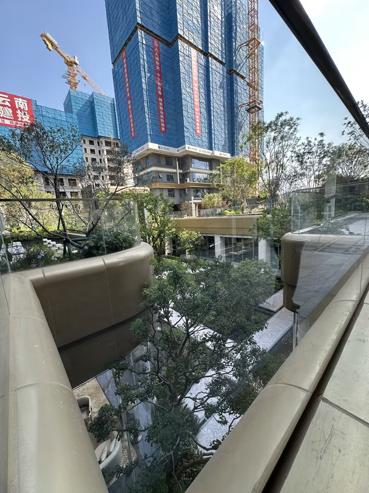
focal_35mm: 14
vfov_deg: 102.1
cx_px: 184
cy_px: 246
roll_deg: +3.4
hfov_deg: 85.6
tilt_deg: -8.3
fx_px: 199
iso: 40
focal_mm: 2.22
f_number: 2.2
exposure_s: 1/217
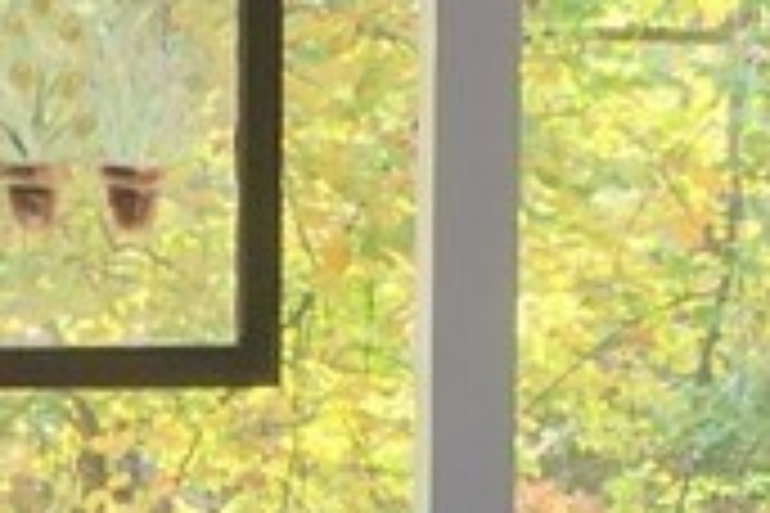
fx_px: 3871
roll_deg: -0.4
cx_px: -72
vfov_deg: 7.4
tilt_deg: -4.9
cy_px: 864
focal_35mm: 181
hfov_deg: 11.2
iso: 25
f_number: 2.2
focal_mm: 4.15
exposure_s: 1/40
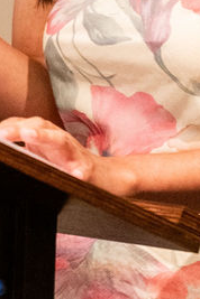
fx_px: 9599
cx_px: -100
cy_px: -195
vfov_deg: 1.8
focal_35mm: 1152
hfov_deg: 1.2
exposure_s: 1/100
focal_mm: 200
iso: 2500
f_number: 2.8
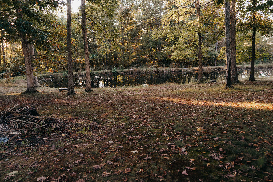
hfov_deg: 65.5
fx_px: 212
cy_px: 91
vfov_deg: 46.4
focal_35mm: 28
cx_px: 136
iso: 1250
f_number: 4
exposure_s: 1/160
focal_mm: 28
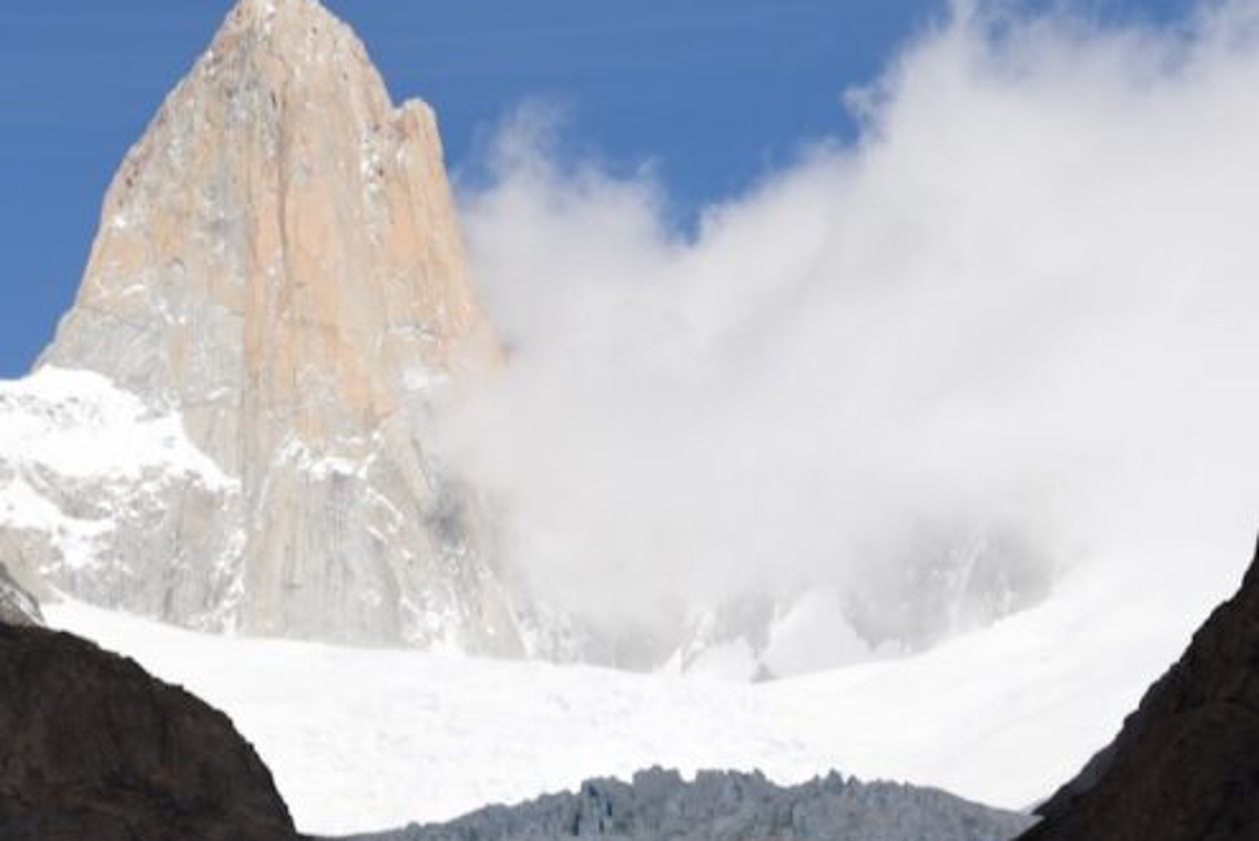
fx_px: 5074
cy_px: 361
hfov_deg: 14.1
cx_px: 285
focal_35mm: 145
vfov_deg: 9.5
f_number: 8
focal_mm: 70
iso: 200
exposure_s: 1/1000
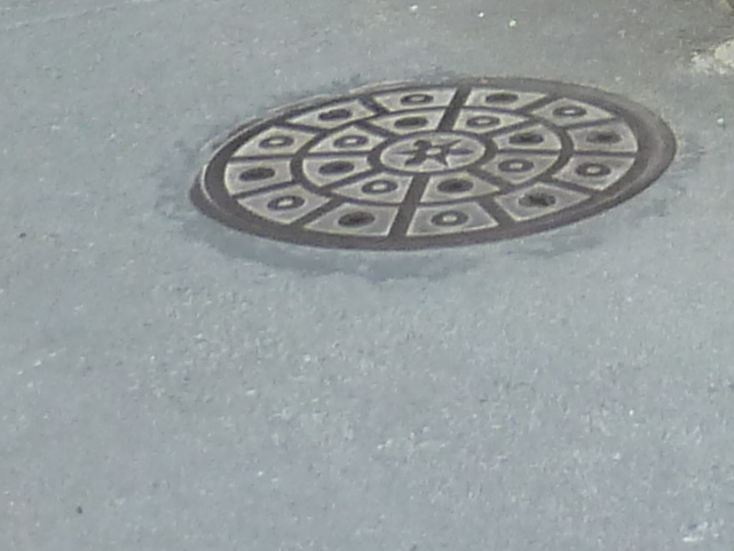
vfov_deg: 8.1
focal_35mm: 156
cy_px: -1112
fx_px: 3308
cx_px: 1042
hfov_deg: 12.2
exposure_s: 1/100
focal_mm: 4.1
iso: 125
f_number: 3.5
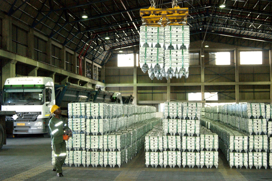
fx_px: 396
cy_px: 90
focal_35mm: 52
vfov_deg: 25.7
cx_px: 136
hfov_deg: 37.9
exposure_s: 1/30
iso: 800
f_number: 5
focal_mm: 35
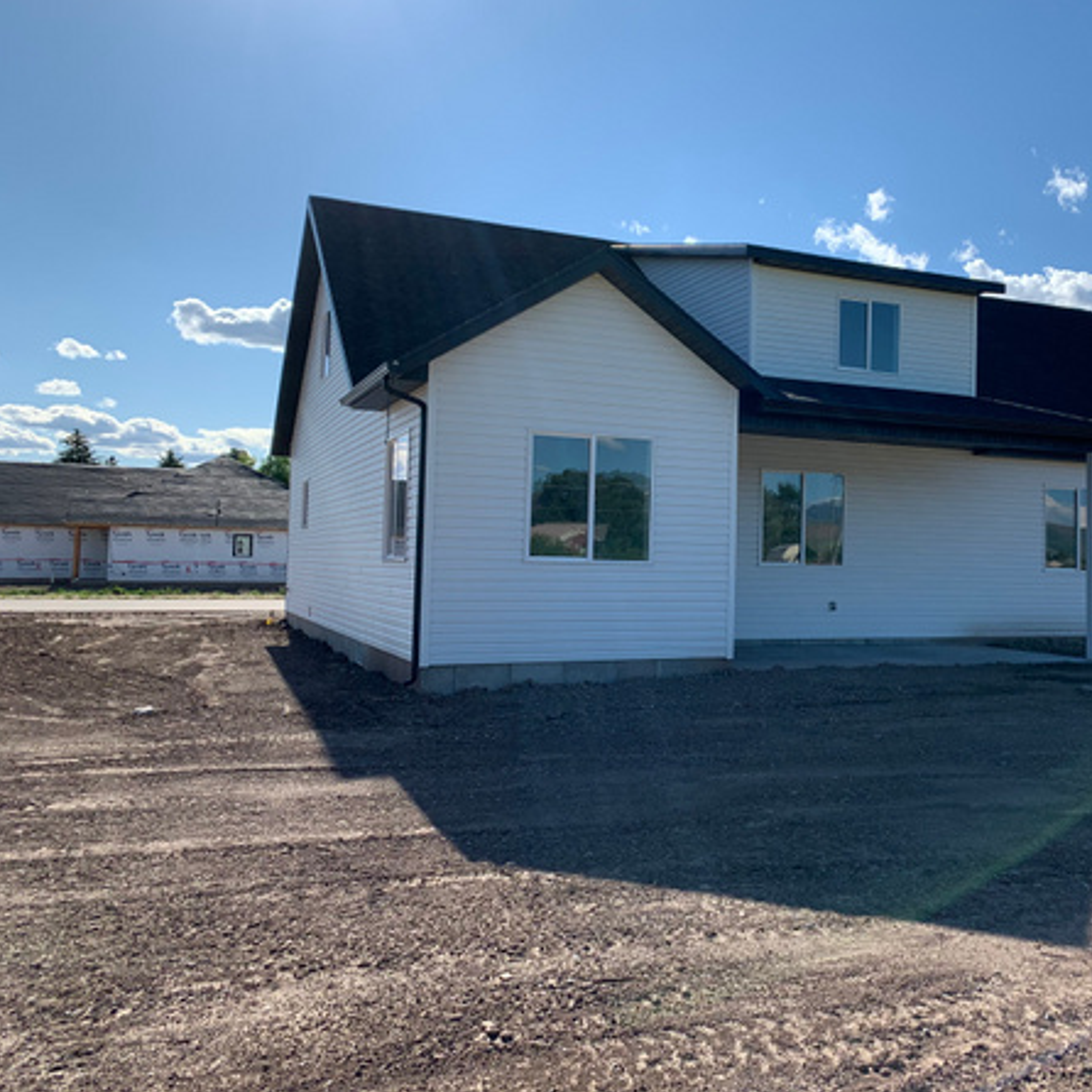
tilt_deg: +3.7
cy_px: 507
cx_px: 779
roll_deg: -1.3
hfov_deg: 48.4
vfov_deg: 49.7
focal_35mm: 33
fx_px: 1178
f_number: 1.8
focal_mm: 4.25
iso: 25
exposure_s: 1/2611
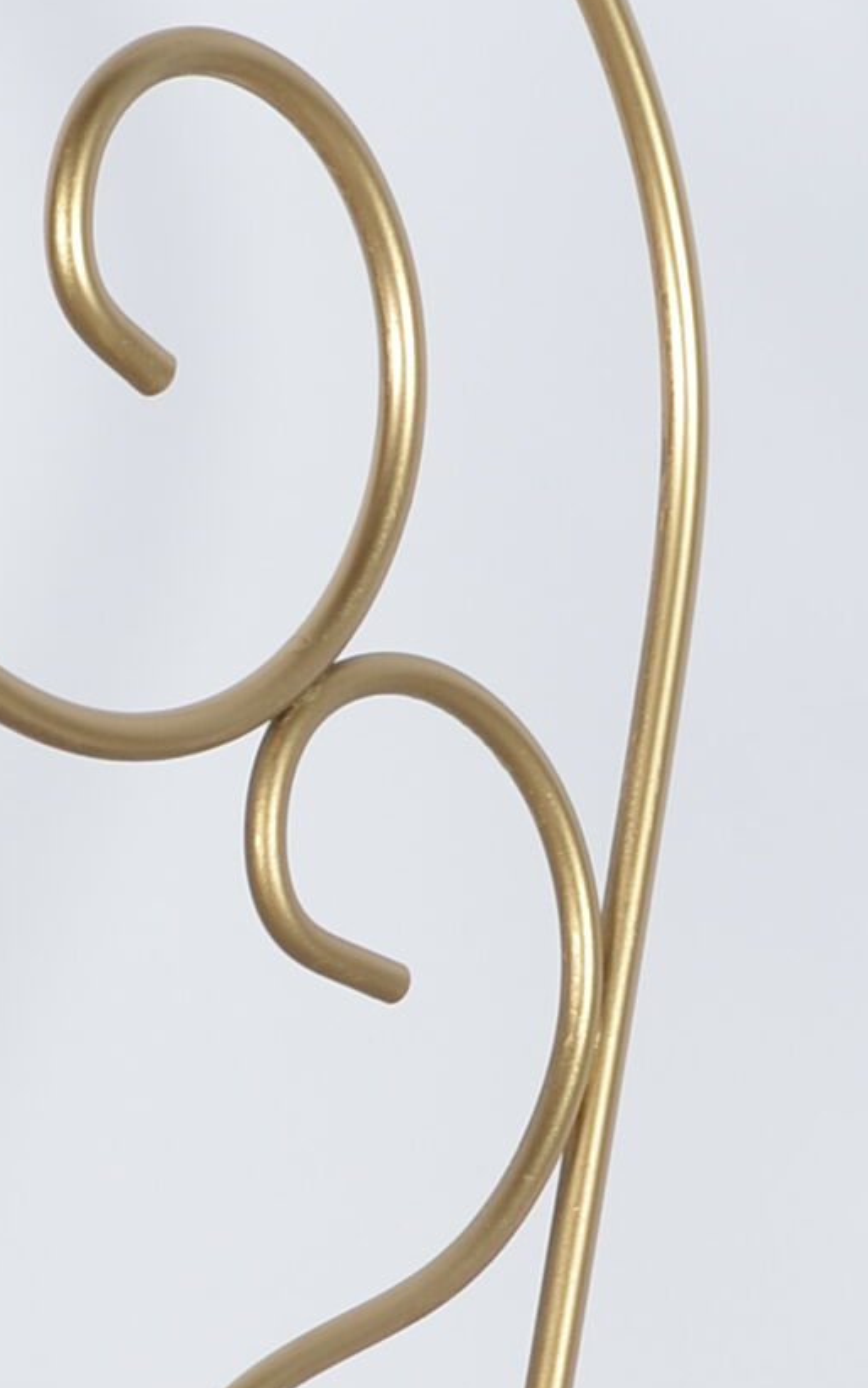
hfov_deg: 3.8
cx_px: 544
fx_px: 12978
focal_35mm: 343
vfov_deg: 6.0
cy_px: 2489
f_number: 10
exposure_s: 1/125
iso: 100
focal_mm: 50
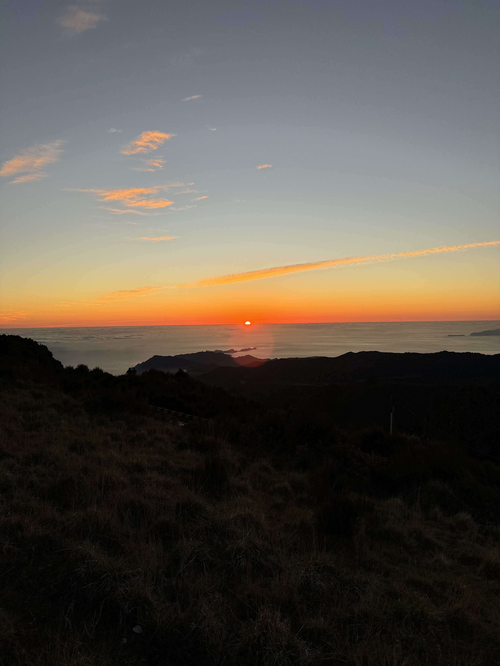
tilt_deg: -2.0
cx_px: 250
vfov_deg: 71.6
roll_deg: +1.0
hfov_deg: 56.8
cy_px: 333
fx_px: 462
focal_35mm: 24
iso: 80
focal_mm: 6.86
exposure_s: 1/1923
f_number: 1.78
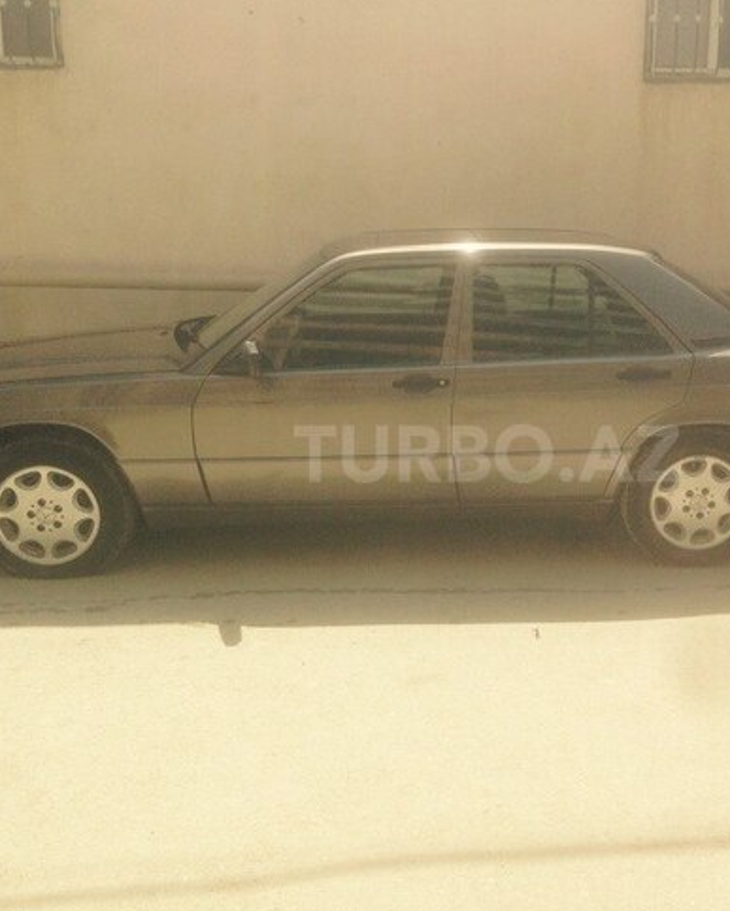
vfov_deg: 42.0
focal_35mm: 44
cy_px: 454
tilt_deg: -11.4
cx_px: 487
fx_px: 1187
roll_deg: -1.5
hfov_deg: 33.9
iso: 50
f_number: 2.4
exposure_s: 1/1506
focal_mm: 4.12
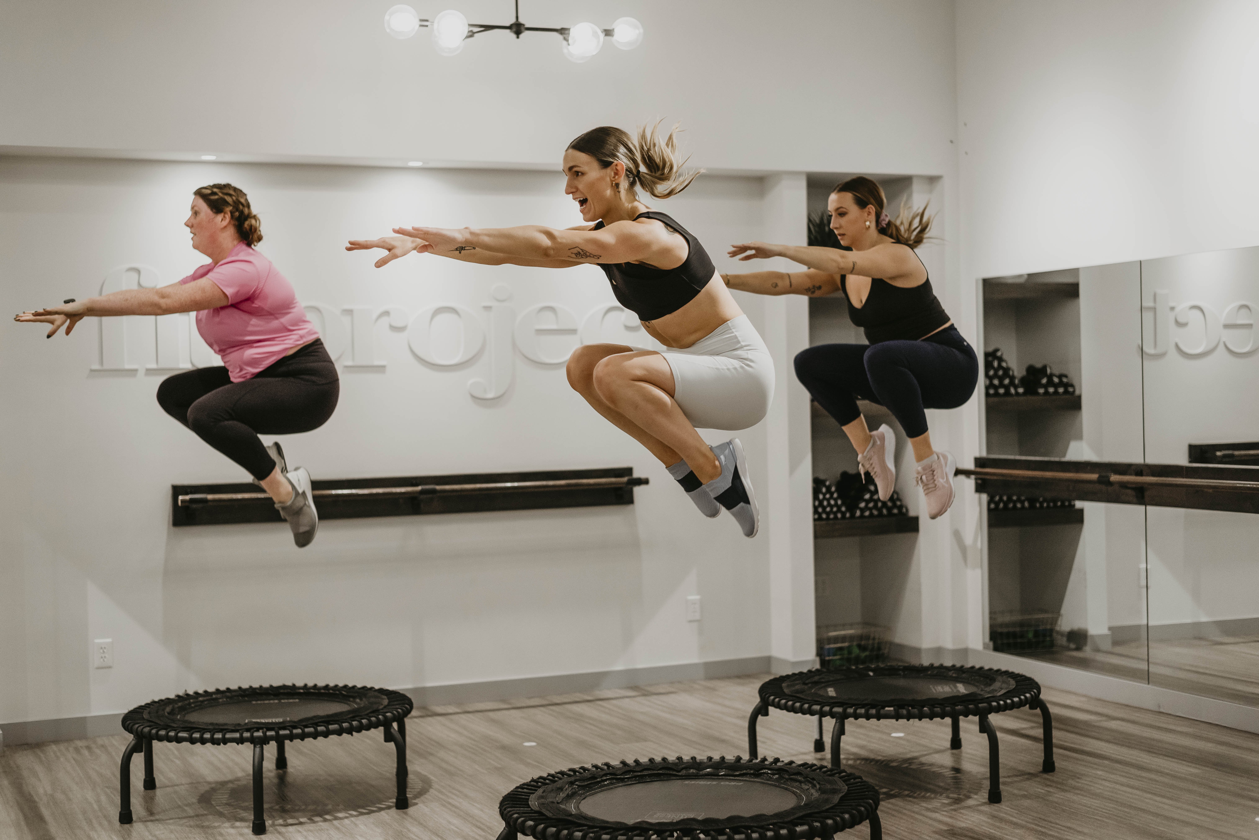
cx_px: 630
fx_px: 1749
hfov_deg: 39.6
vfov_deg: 27.0
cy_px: 420
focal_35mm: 50
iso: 500
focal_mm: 50
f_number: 2.5
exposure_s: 1/400
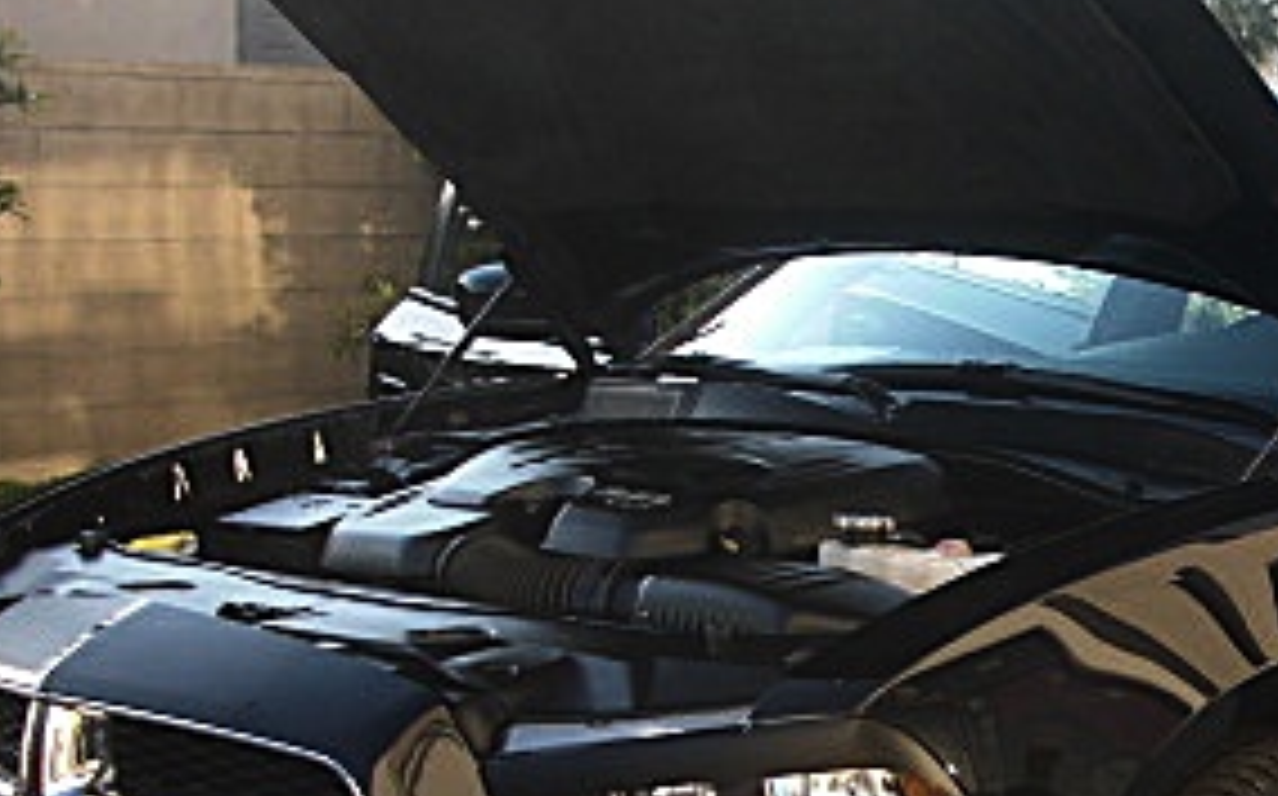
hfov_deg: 23.2
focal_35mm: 86
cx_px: 1260
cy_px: 738
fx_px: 2993
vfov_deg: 15.0
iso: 50
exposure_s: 1/125
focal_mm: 6.3
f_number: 2.8
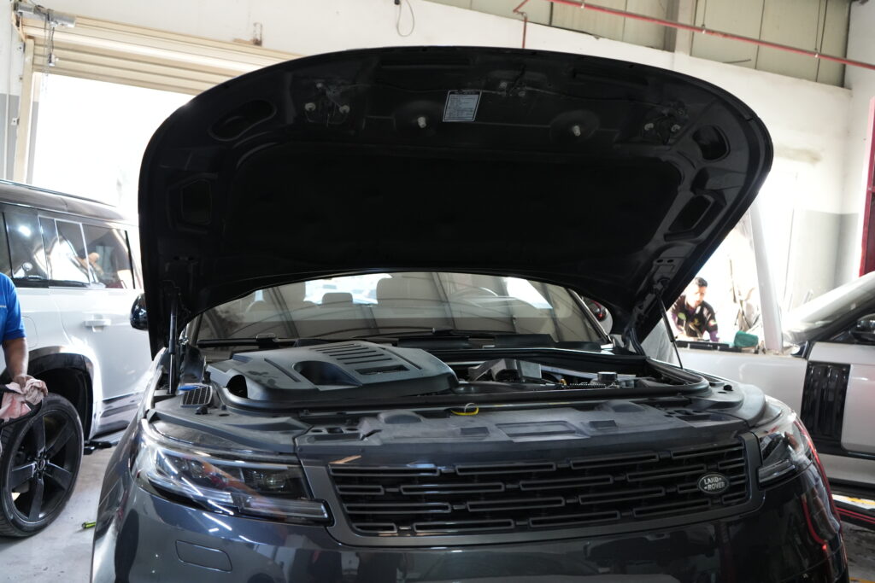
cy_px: 292
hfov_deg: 61.9
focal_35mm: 30
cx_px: 438
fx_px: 729
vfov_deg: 43.6
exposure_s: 1/160
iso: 3200
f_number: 4
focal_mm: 30
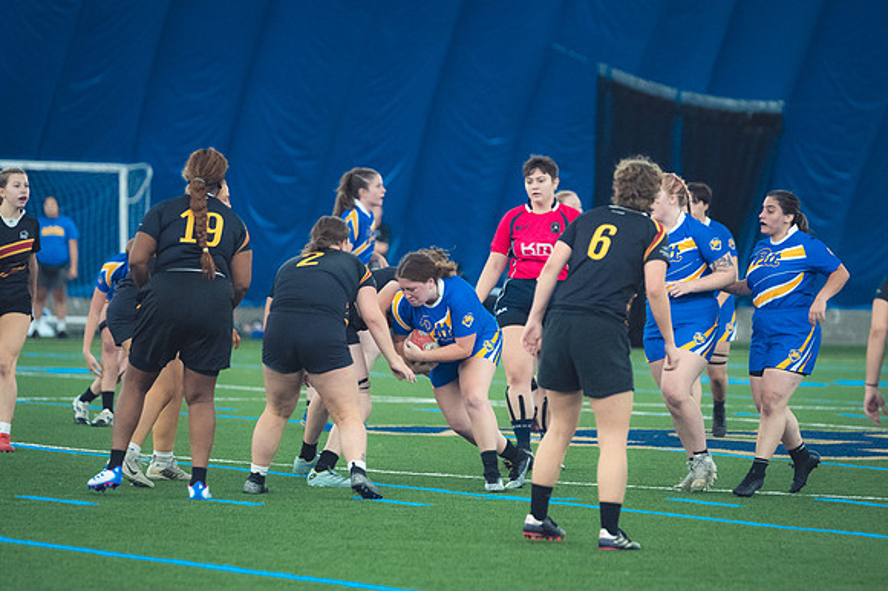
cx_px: 444
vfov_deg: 5.1
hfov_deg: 7.6
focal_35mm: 270
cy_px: 296
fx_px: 6656
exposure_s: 1/320
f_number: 2.8
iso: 5000
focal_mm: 180
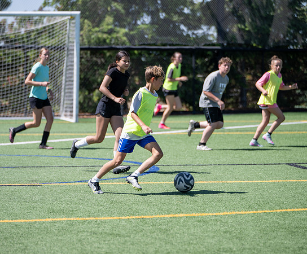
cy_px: 123
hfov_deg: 12.7
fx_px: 1377
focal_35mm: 150
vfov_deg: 10.5
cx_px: 138
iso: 64
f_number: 2.8
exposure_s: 1/800
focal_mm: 125
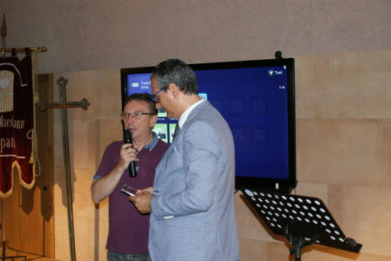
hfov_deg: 43.6
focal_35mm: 45
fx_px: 489
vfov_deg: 29.9
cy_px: 130
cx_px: 196
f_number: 5
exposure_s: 1/60
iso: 400
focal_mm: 30
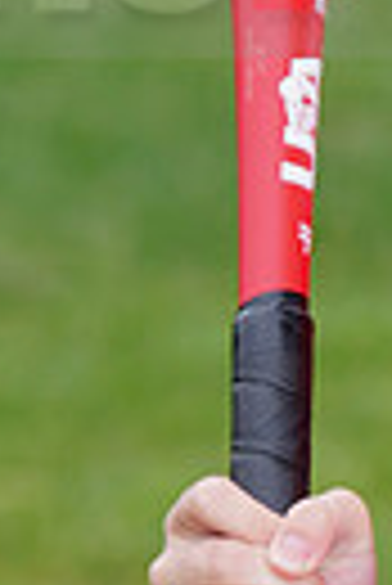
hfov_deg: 1.5
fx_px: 14530
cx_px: 728
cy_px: -86
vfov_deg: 2.3
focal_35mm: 892
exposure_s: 1/250
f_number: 9
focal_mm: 200
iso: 200
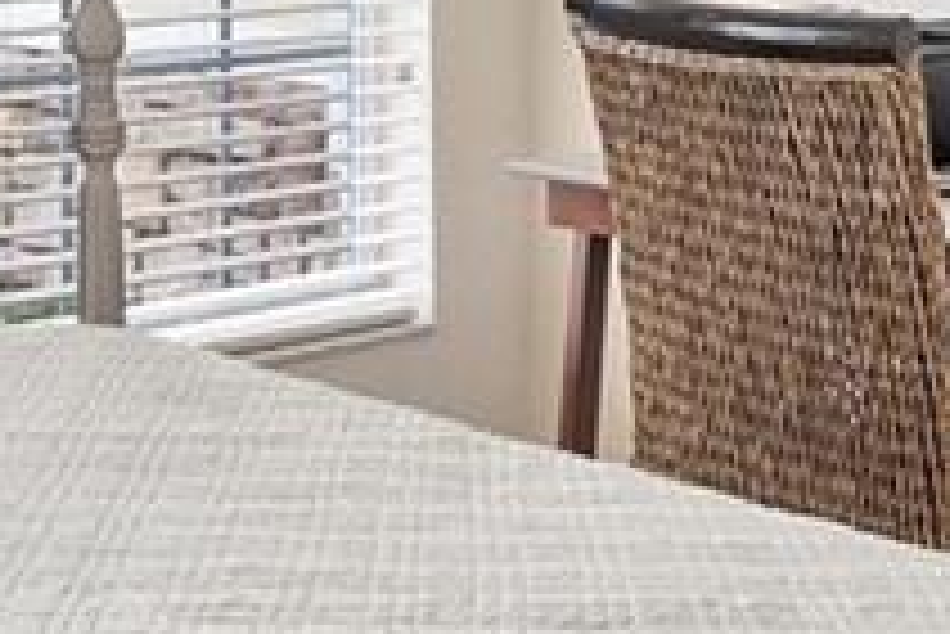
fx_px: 2403
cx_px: 419
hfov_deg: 22.4
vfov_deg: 14.6
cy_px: -121
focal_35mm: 91
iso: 160
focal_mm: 12
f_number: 7.1
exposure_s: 1/5
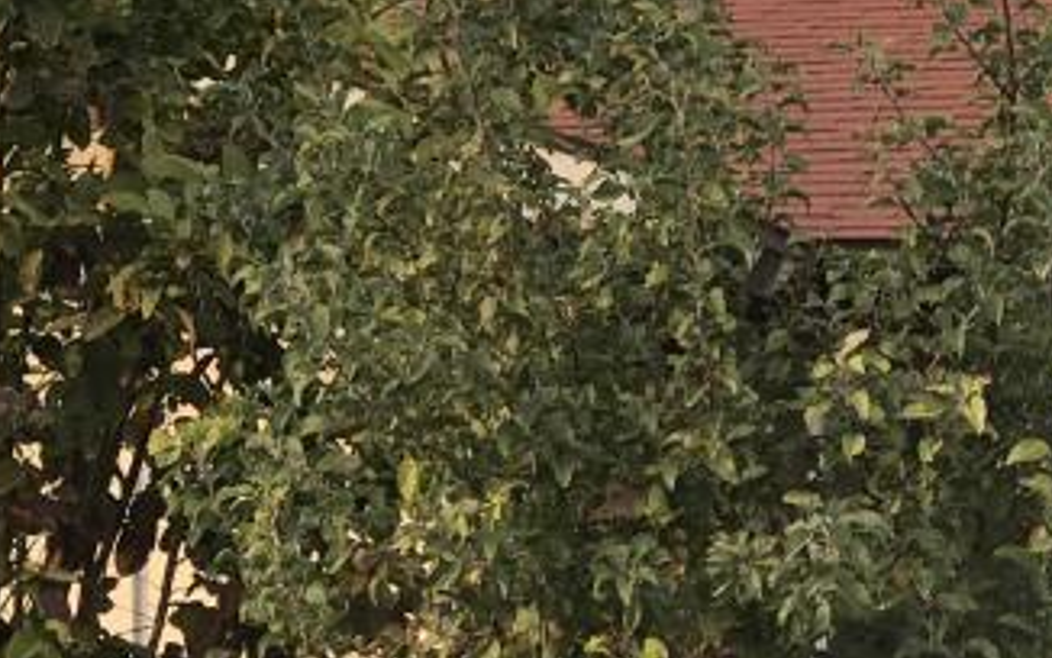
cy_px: 403
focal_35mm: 190
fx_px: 5449
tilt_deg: +3.0
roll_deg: +1.7
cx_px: 994
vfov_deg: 6.9
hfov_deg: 10.9
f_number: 2.8
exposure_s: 1/120
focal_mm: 6.6
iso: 25
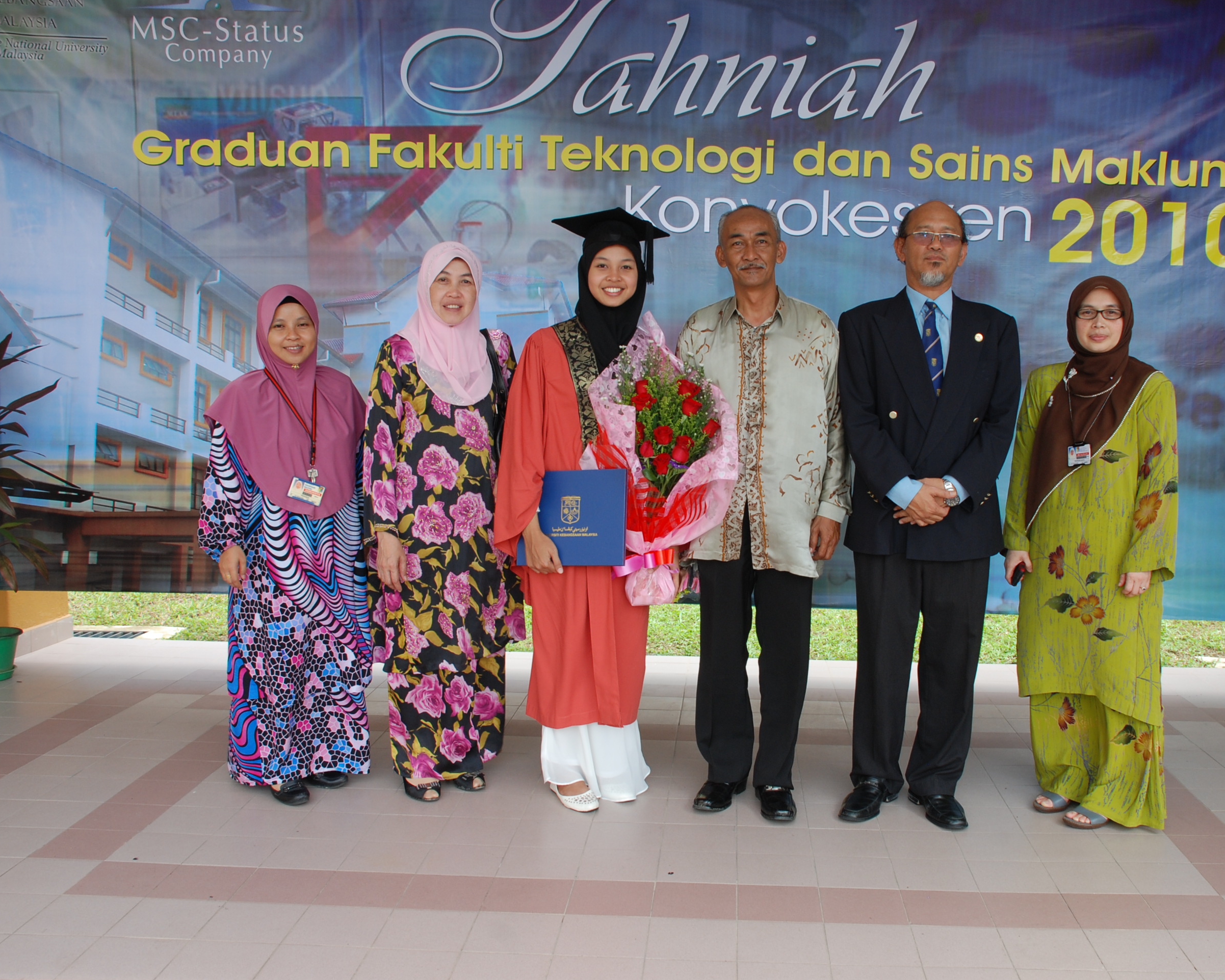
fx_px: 1233
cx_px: 698
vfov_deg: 43.4
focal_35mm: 34
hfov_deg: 52.7
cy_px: 490
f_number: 8
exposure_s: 1/60
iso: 200
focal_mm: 20
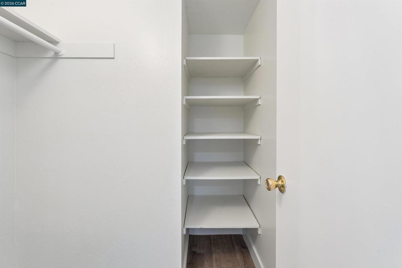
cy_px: 134
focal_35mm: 18
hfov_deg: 91.0
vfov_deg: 68.3
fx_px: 198
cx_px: 201
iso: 100
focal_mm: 17.7
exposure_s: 3.2
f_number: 13
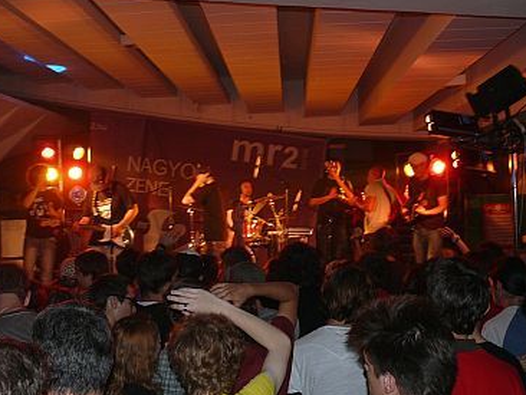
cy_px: 205
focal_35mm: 43
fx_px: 654
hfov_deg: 43.8
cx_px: 234
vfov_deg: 33.6
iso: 100
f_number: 2.8
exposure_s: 1/30
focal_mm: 7.4
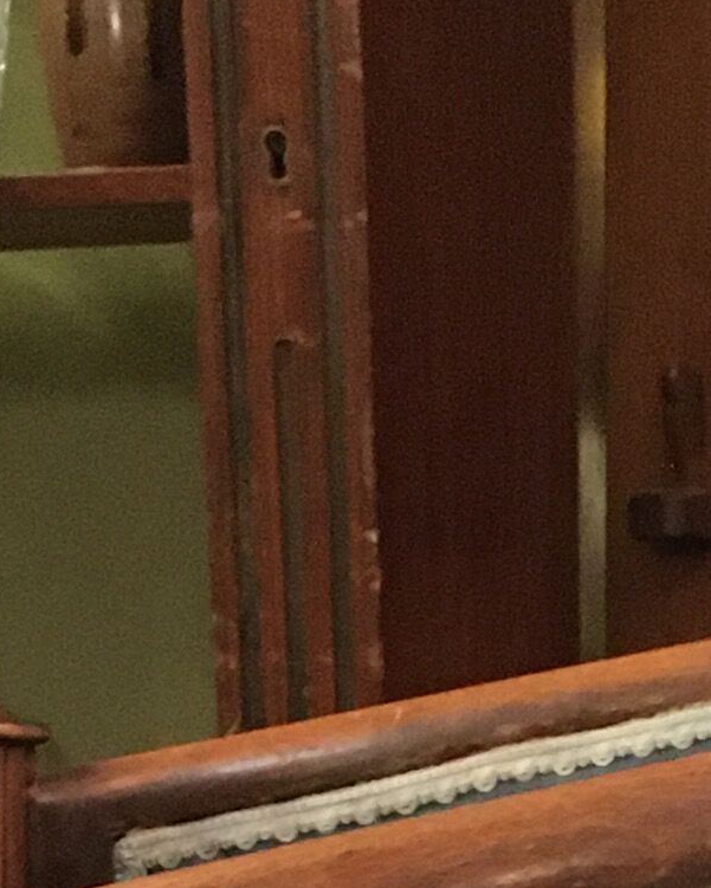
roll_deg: -1.4
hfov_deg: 10.1
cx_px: 683
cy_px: 2020
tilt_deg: -19.9
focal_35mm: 152
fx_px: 3997
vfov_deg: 11.0
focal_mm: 4.15
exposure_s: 1/17
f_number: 2.2
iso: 500
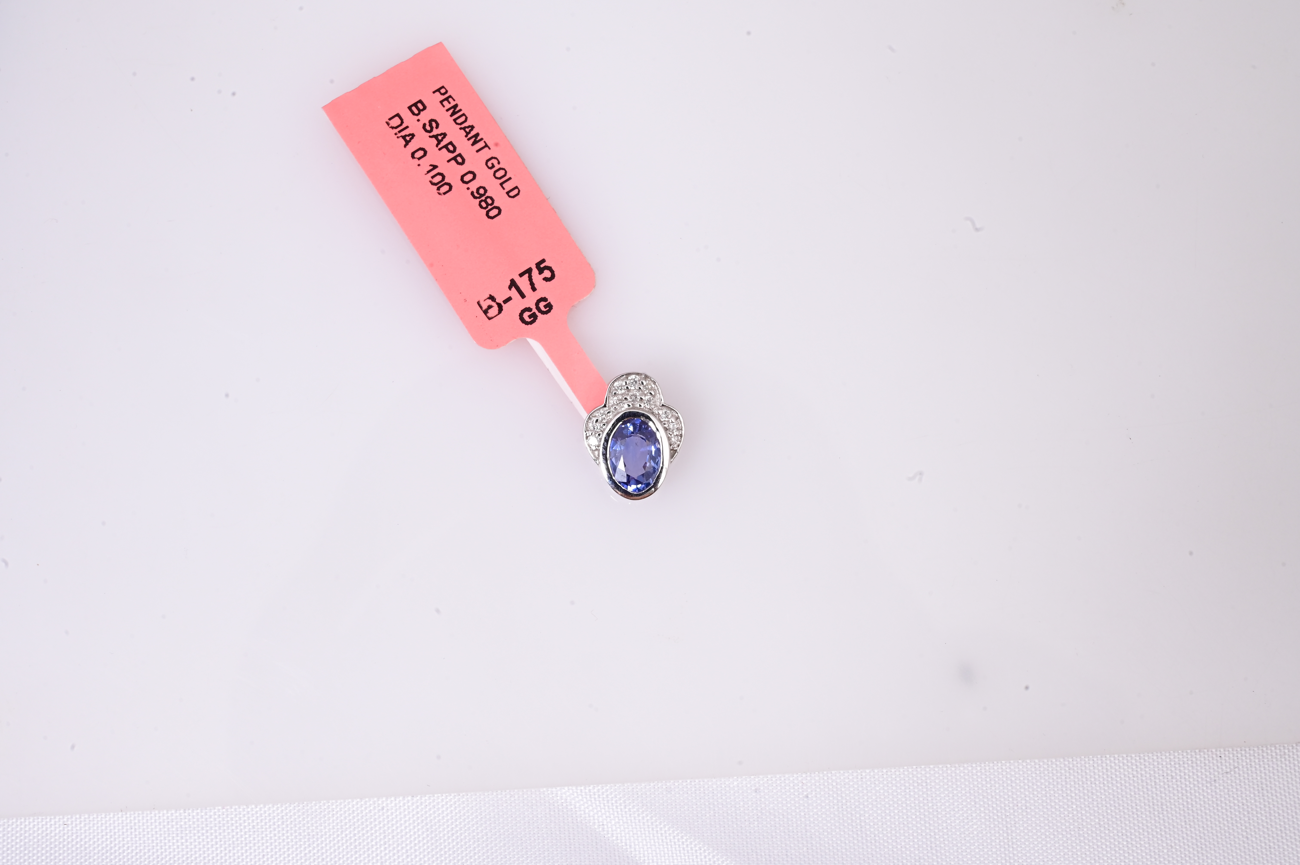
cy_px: 432
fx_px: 2526
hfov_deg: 28.9
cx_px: 650
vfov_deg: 19.4
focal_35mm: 70
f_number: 20
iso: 1000
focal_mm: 70
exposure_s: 1/125
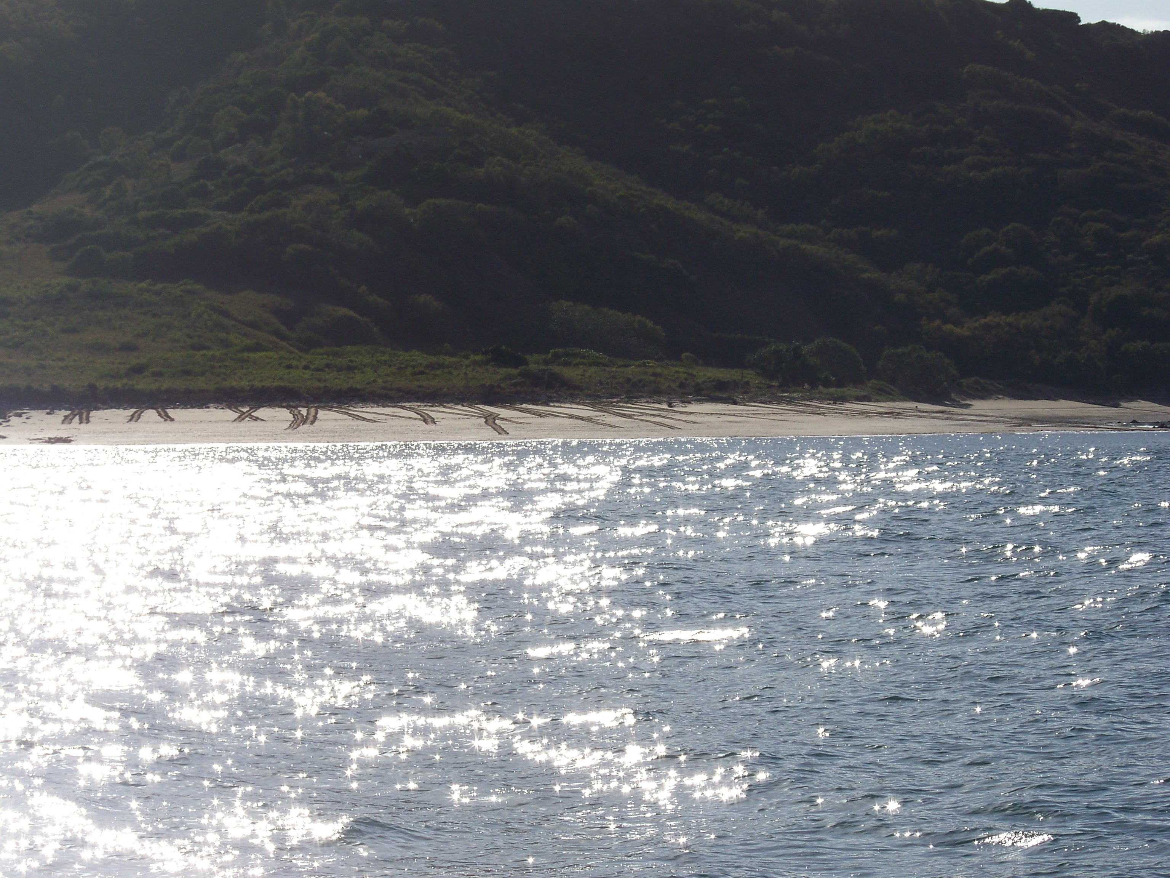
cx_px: 585
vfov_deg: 9.3
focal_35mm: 160
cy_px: 439
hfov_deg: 12.3
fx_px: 5408
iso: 64
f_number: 5
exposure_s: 1/1000
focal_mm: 25.7
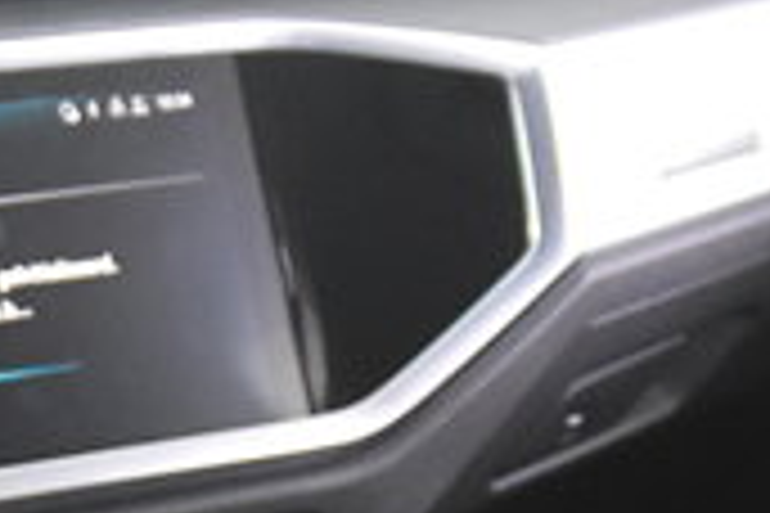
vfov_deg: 7.5
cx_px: -554
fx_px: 3850
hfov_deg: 10.8
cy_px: 848
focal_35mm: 180
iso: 3200
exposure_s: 1/30
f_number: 2.8
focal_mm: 20
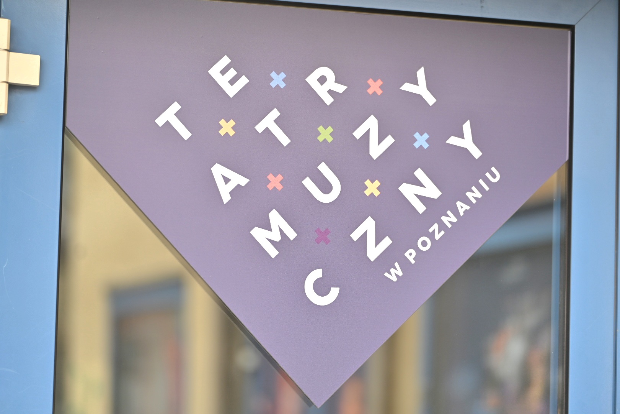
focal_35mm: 140
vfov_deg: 9.8
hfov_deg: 14.7
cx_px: 310
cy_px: 207
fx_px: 2411
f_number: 2.8
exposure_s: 1/323
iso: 180
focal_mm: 140
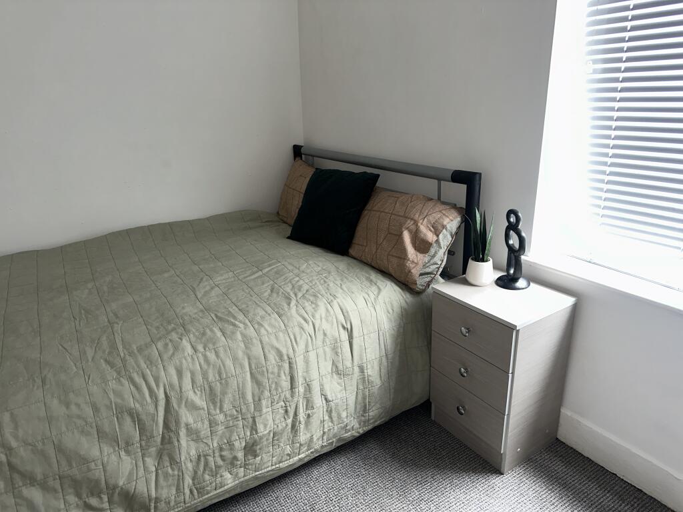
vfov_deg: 56.8
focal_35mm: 24
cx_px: 342
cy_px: 256
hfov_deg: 71.6
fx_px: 474
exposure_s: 1/20
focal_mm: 6.86
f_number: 1.78
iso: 100
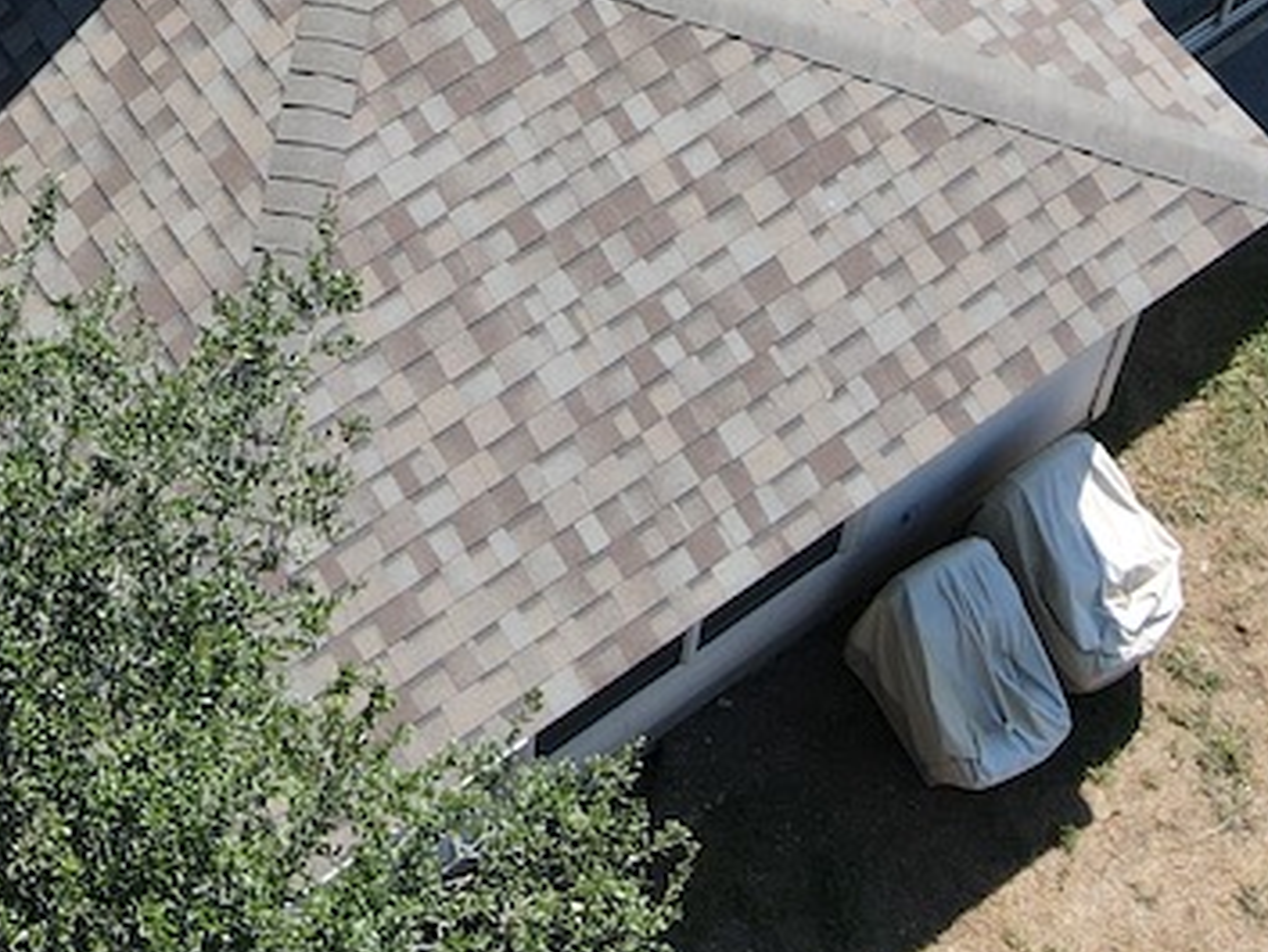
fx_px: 3188
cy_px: -665
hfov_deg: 22.2
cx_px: 287
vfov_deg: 15.1
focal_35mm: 87
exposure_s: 1/350
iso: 100
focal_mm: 4.5
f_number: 2.8
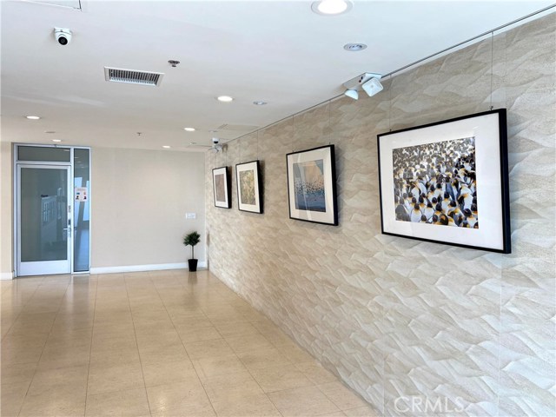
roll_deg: -0.6
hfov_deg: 67.3
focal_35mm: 26
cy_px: 208
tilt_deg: -2.2
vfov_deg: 53.1
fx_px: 418
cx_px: 278
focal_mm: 4.25
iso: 80
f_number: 1.8
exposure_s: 1/120
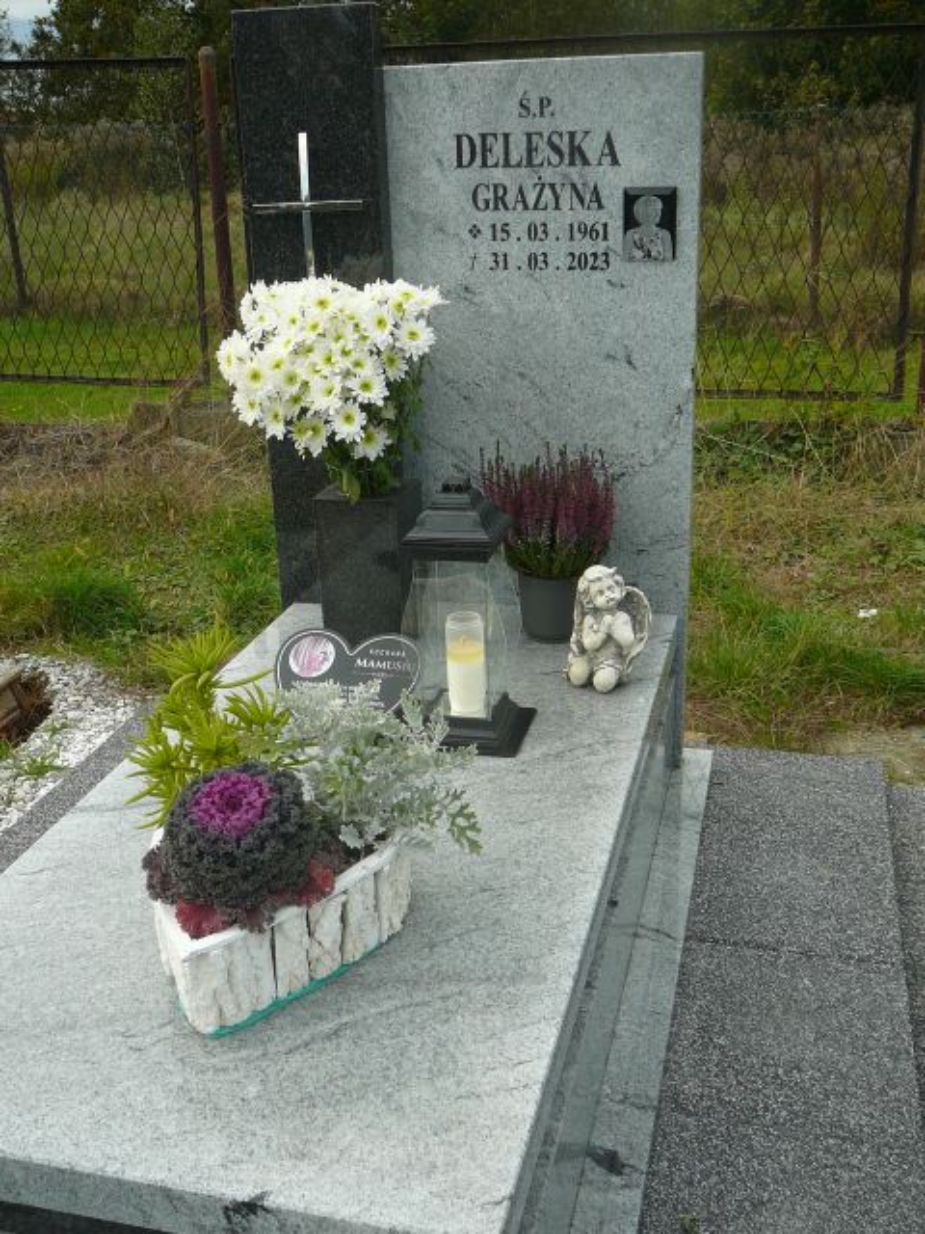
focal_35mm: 35
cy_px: 617
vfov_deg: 52.6
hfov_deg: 40.7
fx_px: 1247
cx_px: 462
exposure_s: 1/500
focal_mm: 5.2
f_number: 2.8
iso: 80
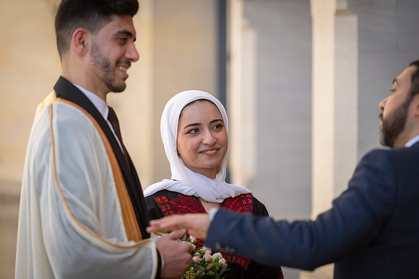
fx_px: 2095
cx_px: 210
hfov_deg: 11.4
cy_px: 140
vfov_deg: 7.6
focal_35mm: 180
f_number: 2.8
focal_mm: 180
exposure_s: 1/640
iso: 100
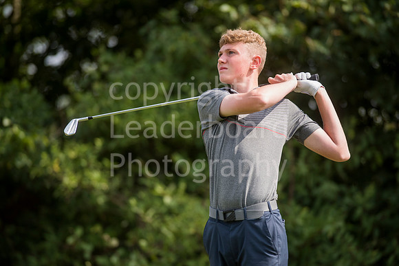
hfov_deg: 6.9
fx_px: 3326
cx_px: 200
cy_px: 133
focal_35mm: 300
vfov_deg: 4.6
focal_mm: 300
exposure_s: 1/2000
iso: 400
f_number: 4
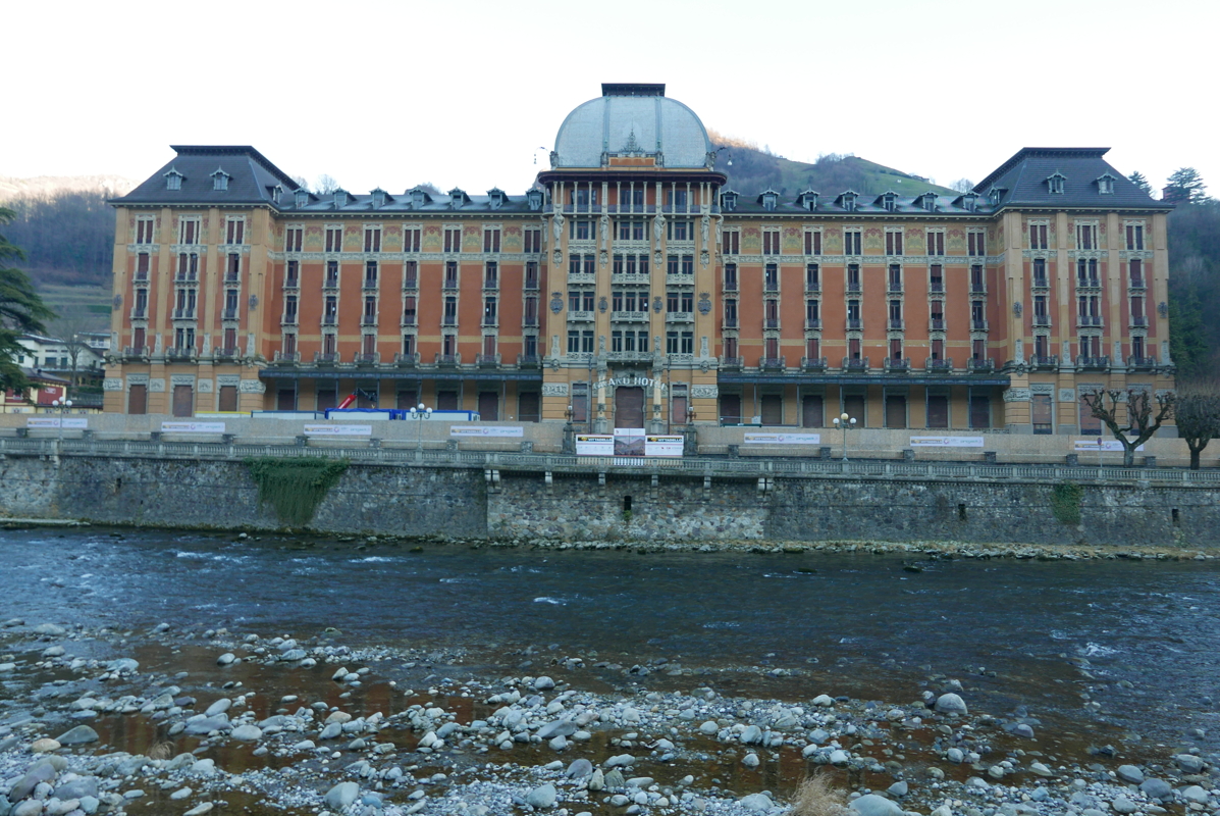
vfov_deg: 53.2
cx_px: 610
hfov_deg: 73.7
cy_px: 408
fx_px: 814
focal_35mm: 24
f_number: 3.5
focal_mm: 10.9
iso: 200
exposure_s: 1/125
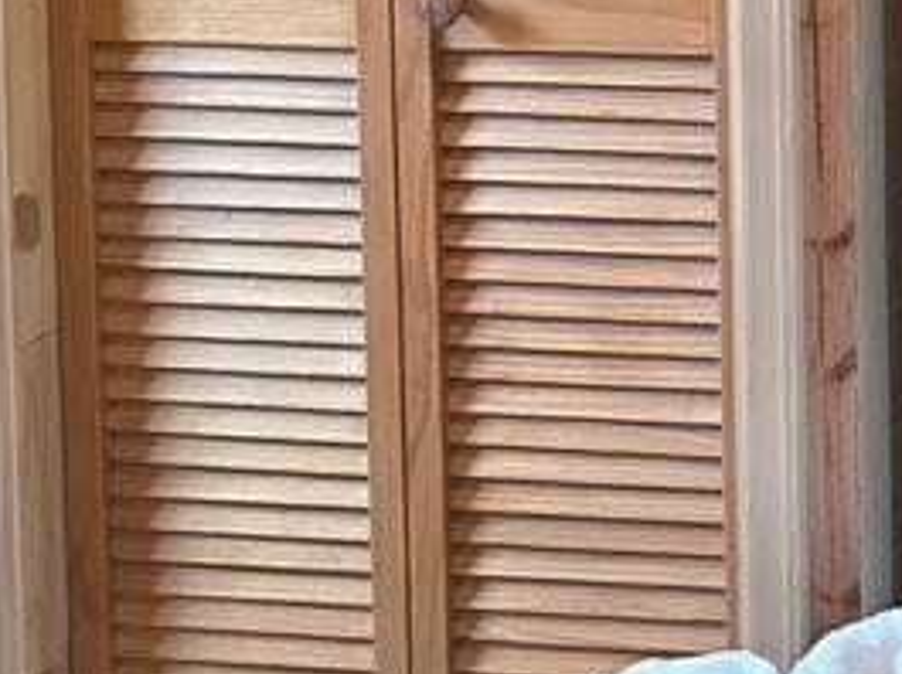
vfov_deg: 14.9
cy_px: -451
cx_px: 1702
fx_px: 2316
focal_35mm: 89
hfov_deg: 17.3
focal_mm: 6.3
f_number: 1.7
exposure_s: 1/120
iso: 200
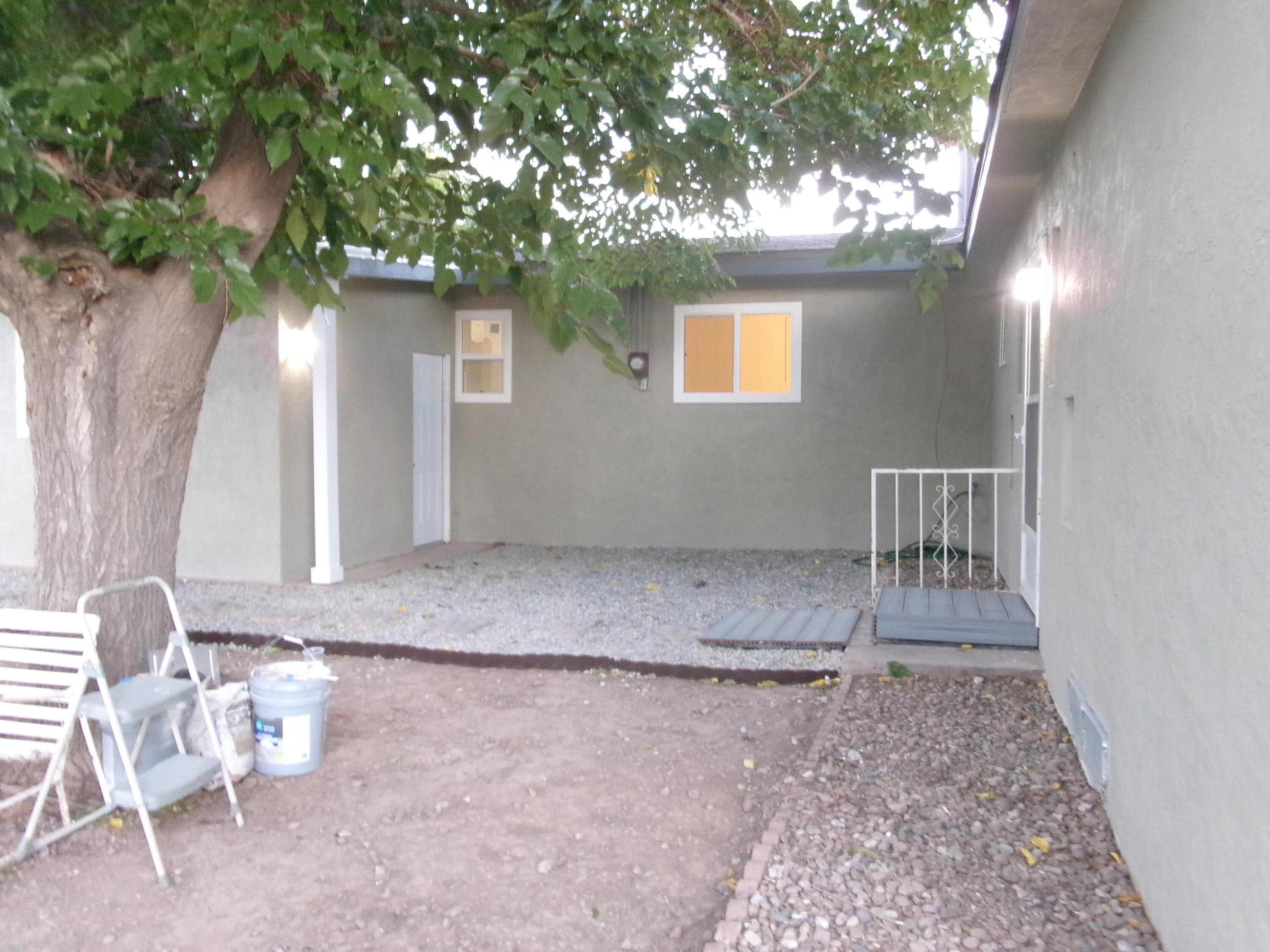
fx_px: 1027
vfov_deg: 49.7
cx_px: 635
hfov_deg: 63.4
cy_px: 476
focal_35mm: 28
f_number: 3.9
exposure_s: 1/17
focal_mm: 5.1
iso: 512
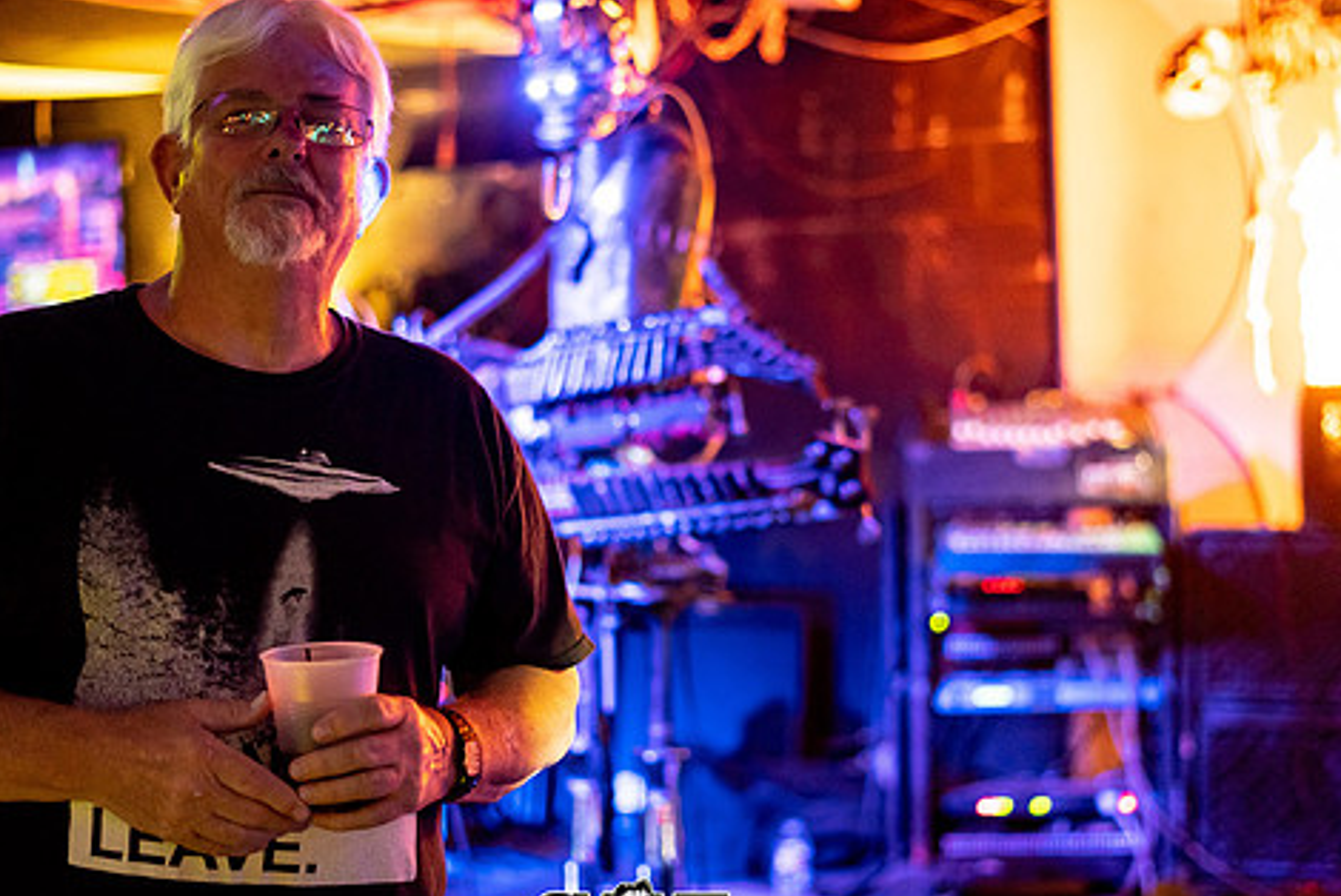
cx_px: 780
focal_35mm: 73
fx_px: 2721
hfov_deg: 27.6
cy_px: 485
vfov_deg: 18.7
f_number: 1.8
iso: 2500
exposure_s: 1/125
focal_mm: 50
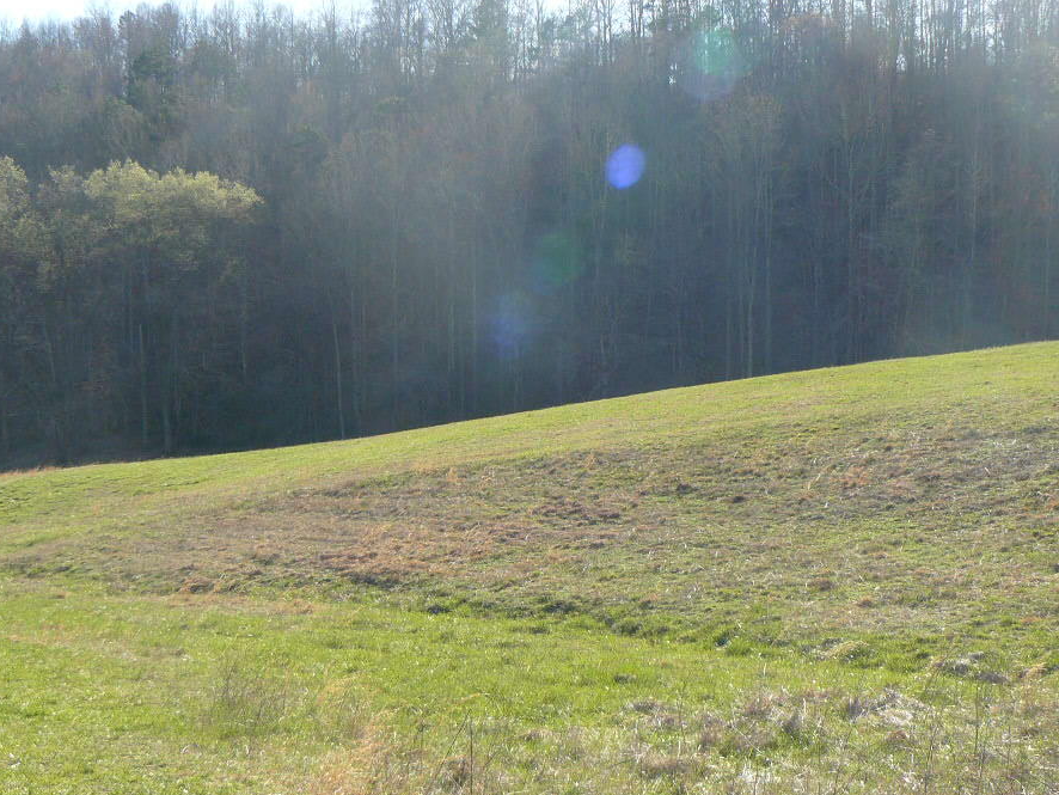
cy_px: 439
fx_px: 1591
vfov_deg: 28.0
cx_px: 409
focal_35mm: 52
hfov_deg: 36.6
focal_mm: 6
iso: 100
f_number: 3.2
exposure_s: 1/500
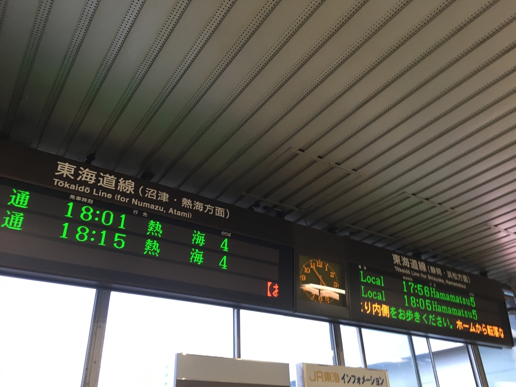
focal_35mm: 29
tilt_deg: +30.9
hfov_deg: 61.7
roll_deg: +3.5
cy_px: 194
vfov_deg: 48.2
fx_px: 432
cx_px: 258
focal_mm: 4.15
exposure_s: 1/30
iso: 50
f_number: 2.2
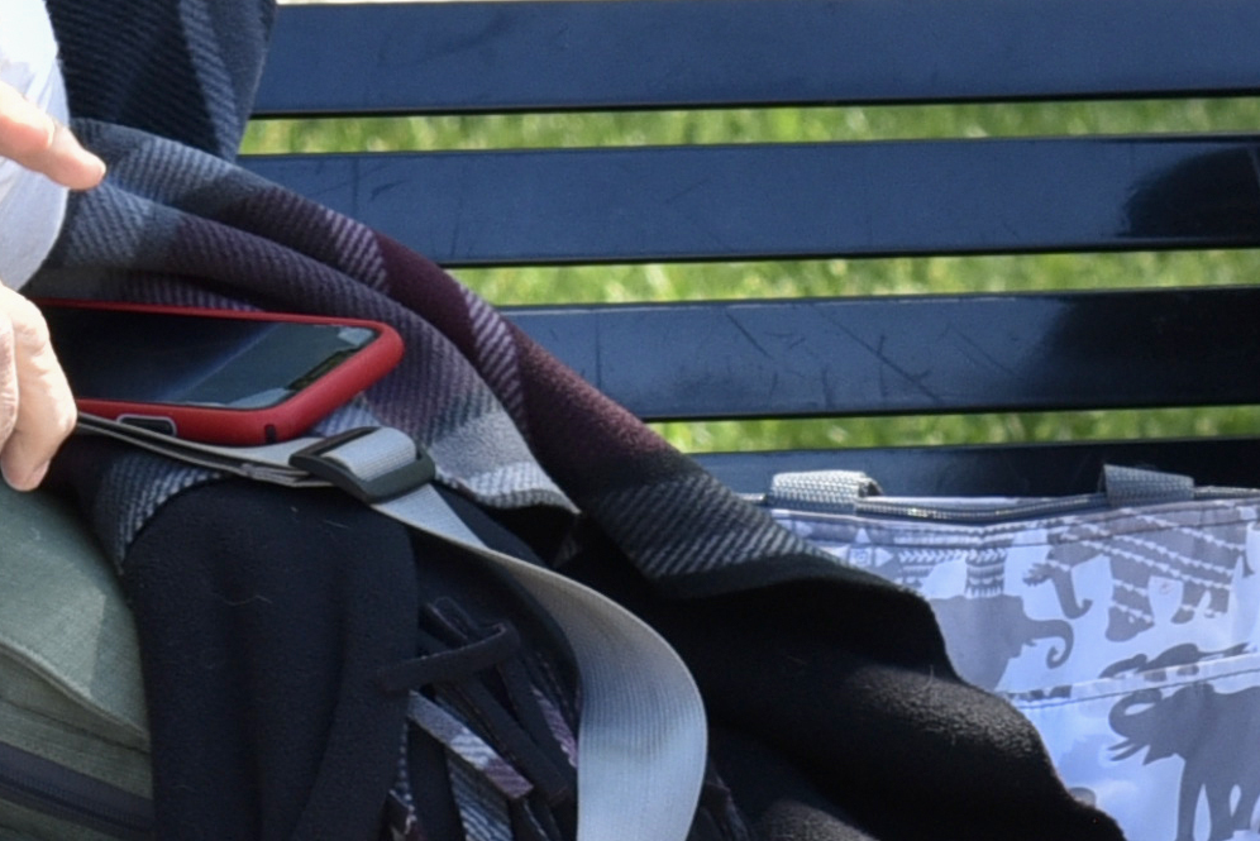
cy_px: 21
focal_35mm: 574
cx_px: 934
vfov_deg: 2.4
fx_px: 20098
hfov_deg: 3.6
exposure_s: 1/180
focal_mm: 95
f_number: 8
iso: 320
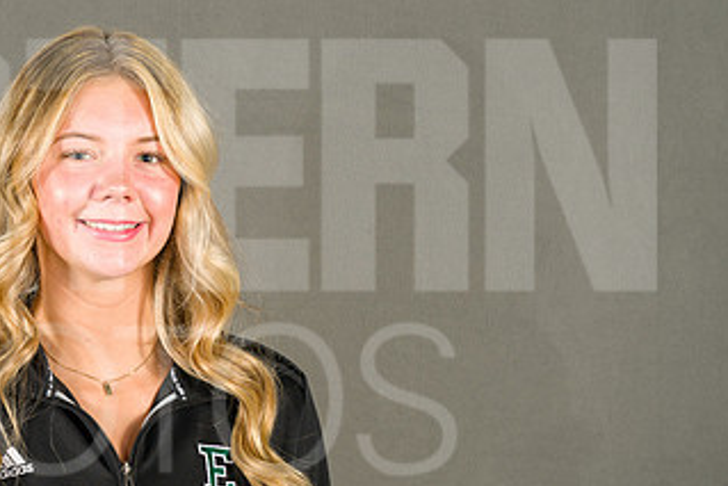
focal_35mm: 109
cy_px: 257
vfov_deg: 12.6
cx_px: 105
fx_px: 2205
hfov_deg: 18.5
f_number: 8
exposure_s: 1/200
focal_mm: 60
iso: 200
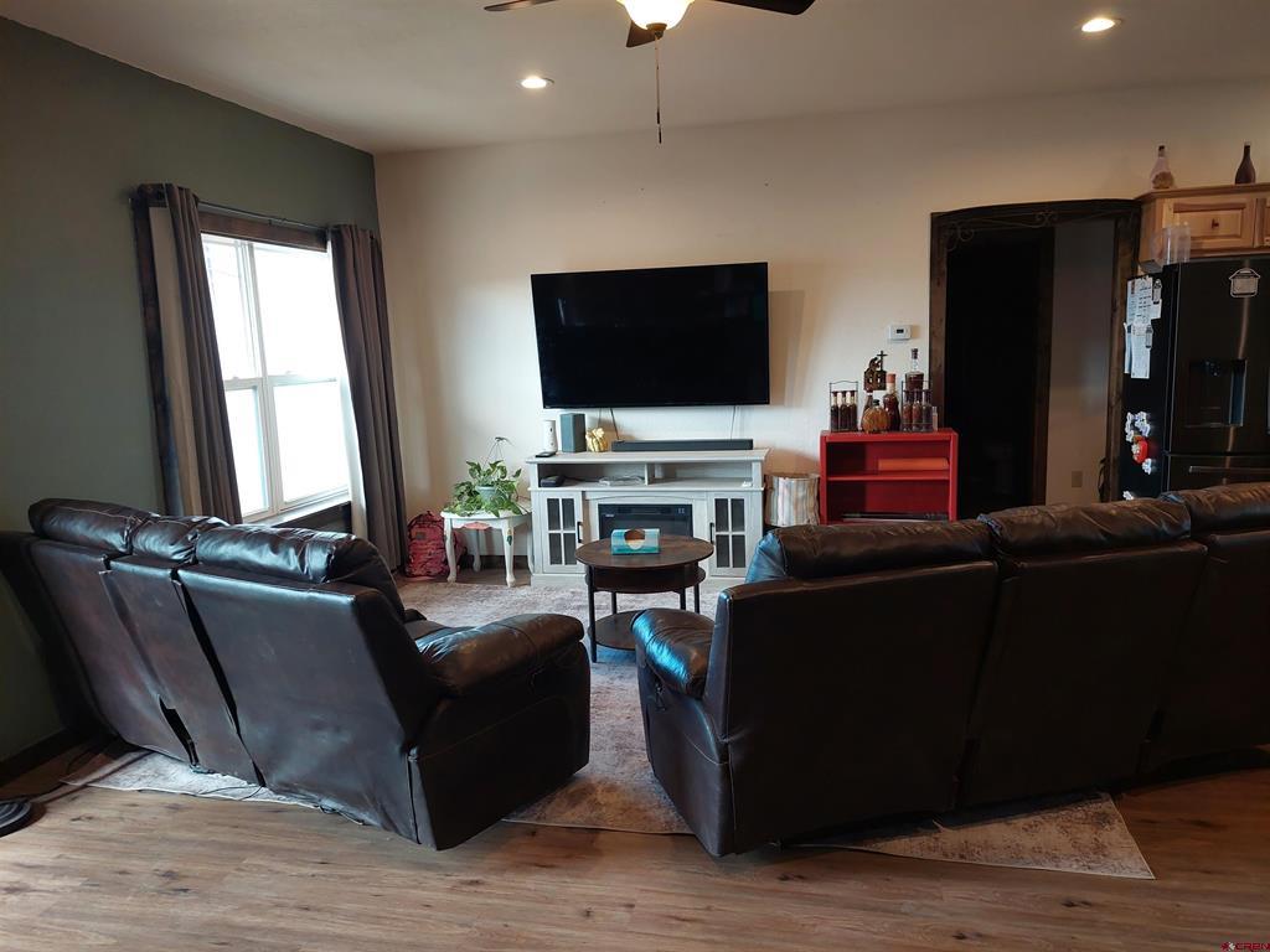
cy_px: 476
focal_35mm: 24
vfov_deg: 56.8
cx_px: 635
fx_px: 881
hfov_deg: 71.6
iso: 125
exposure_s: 1/60
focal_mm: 5.23
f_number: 1.8
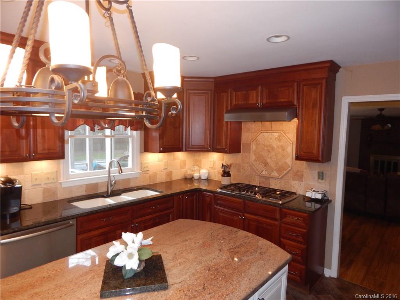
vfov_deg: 61.1
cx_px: 200
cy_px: 150
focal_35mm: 22
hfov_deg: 76.4
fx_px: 254
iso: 200
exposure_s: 1/30
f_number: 3
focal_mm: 4
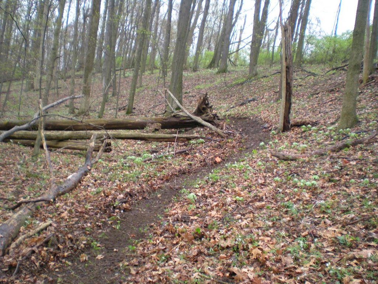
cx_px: 189
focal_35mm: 38
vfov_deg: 37.7
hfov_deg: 49.0
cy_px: 142
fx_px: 415
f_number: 3.1
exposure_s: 1/42.4
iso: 200
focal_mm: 6.3
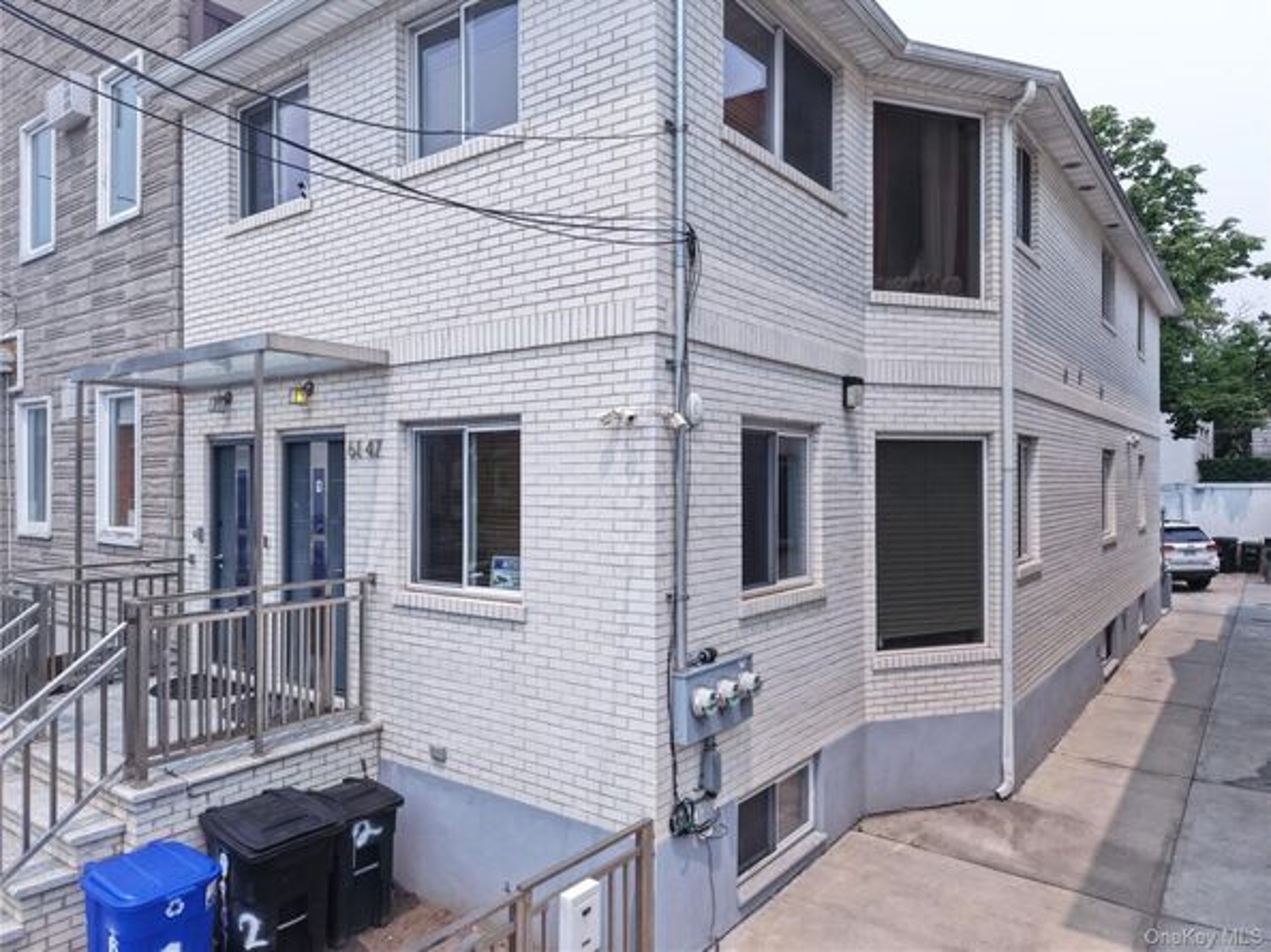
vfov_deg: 56.8
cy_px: 476
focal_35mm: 24
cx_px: 636
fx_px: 881
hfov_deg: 71.6
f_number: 1.8
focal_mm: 8.67
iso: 120
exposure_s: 1/2000
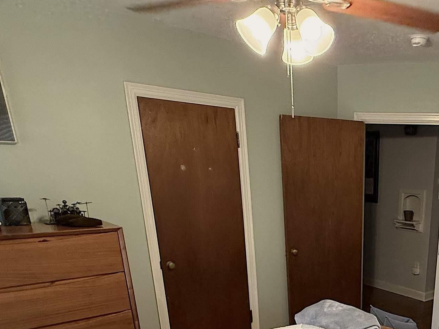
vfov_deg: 37.5
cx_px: 375
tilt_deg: -20.1
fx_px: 431
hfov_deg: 49.4
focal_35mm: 34
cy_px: 327
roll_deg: -1.9
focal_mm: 2.22
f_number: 2.2
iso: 500
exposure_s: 1/60
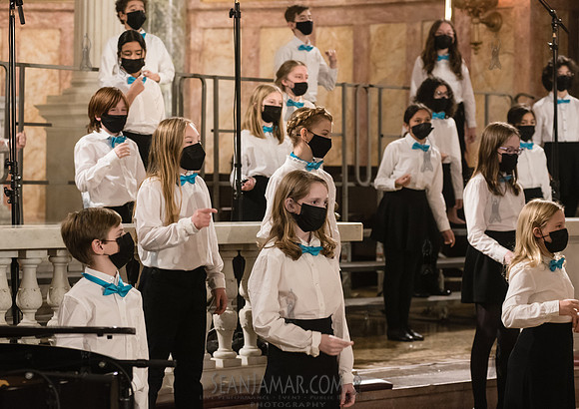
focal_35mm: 98
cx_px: 273
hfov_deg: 20.5
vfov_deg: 14.6
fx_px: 1600
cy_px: 204
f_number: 5
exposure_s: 1/125
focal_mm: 86
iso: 4000
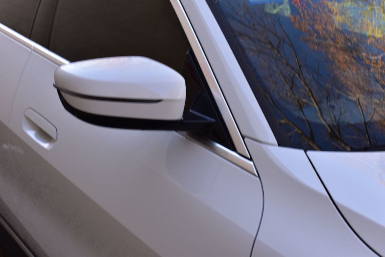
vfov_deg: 28.1
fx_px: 513
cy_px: 128
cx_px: 192
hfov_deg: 41.1
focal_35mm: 48
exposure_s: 1/160
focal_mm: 32
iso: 400
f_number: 9
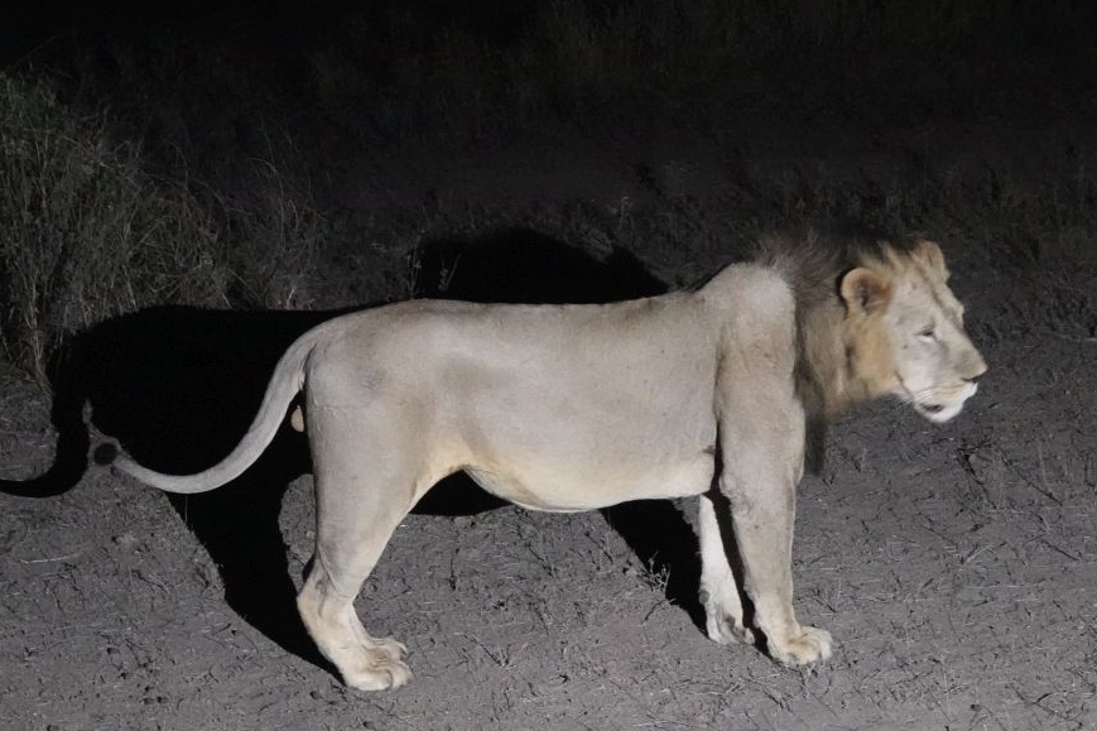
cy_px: 370
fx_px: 2650
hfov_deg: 23.4
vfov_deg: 15.7
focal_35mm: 87
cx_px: 590
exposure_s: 1/15
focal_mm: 23.09
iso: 6400
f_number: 3.5
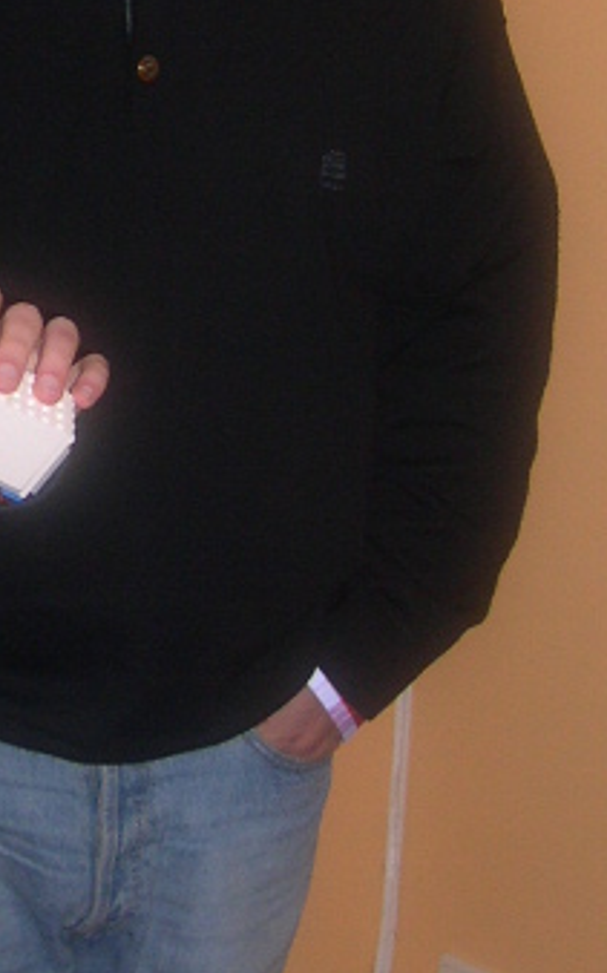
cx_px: -216
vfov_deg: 16.8
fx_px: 3232
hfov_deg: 10.5
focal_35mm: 122
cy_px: 32
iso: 100
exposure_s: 1/60
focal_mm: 8
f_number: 2.8
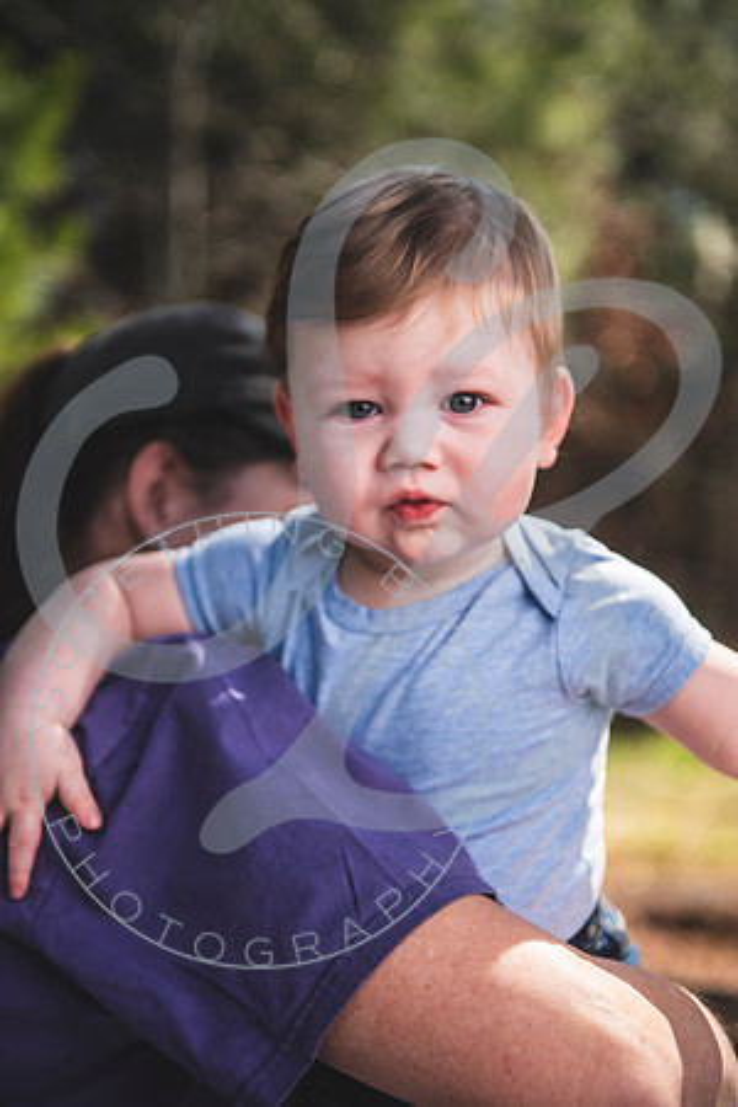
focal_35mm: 56
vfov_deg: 35.6
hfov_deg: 24.2
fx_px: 1722
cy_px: 554
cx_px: 369
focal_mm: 56
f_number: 2.8
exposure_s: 1/1000
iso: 100
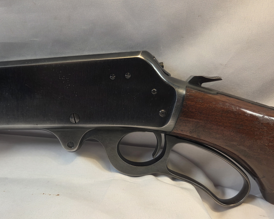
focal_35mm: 30
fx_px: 243
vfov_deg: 48.3
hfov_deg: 58.4
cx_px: 111
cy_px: 127
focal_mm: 5.4
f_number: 1.8
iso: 25
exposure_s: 1/140
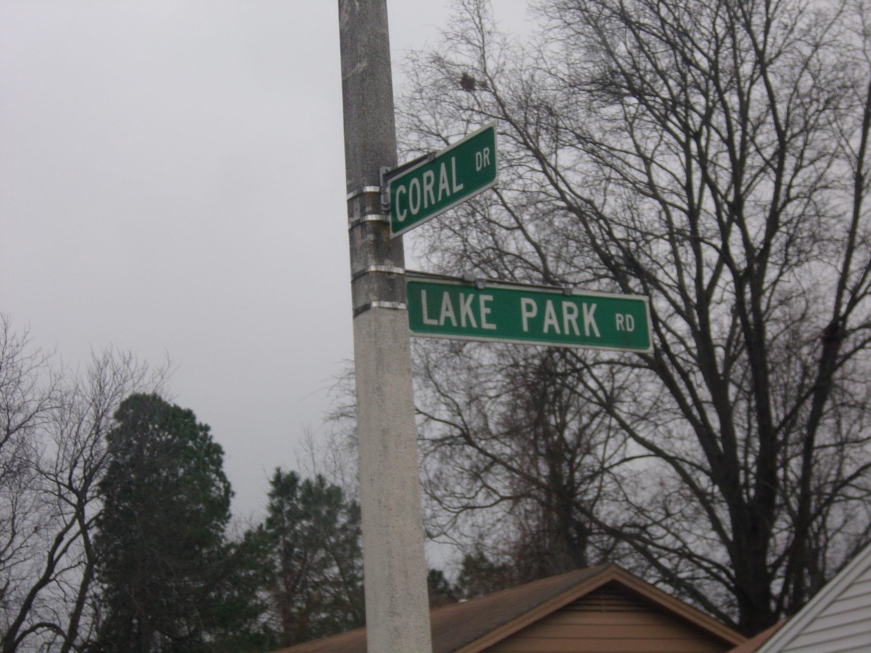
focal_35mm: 108
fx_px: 2717
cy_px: 326
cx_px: 436
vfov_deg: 13.7
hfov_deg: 18.2
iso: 80
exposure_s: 1/80
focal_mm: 19.6
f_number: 6.6
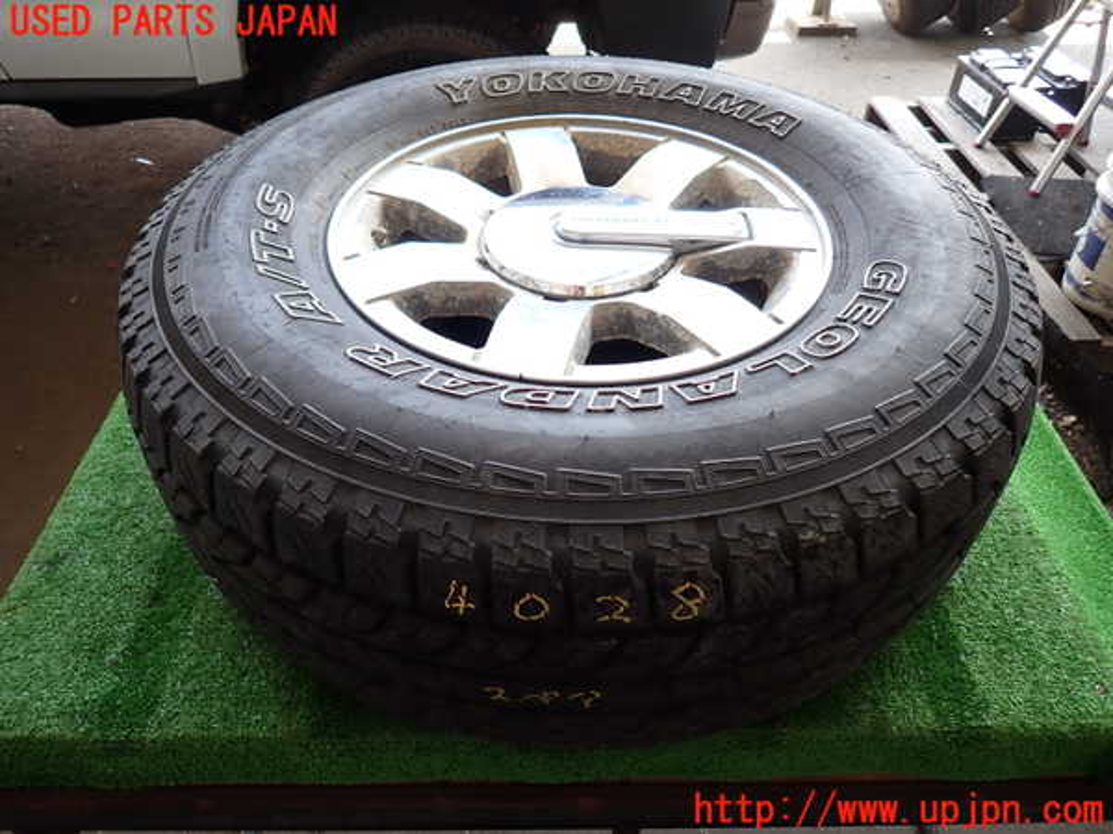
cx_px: 556
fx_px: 804
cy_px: 417
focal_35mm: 25
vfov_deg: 54.9
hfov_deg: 69.4
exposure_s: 1/80
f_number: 2
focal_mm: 4.5
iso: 100
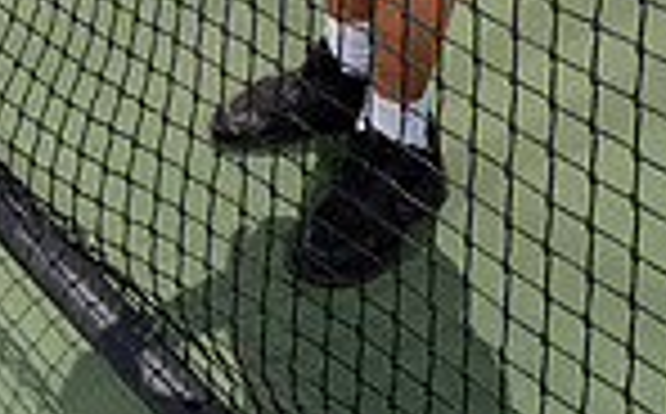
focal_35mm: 93
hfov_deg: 22.4
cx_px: 333
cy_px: -590
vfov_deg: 11.5
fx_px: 1685
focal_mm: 30
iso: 250
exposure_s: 1/1250
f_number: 6.3
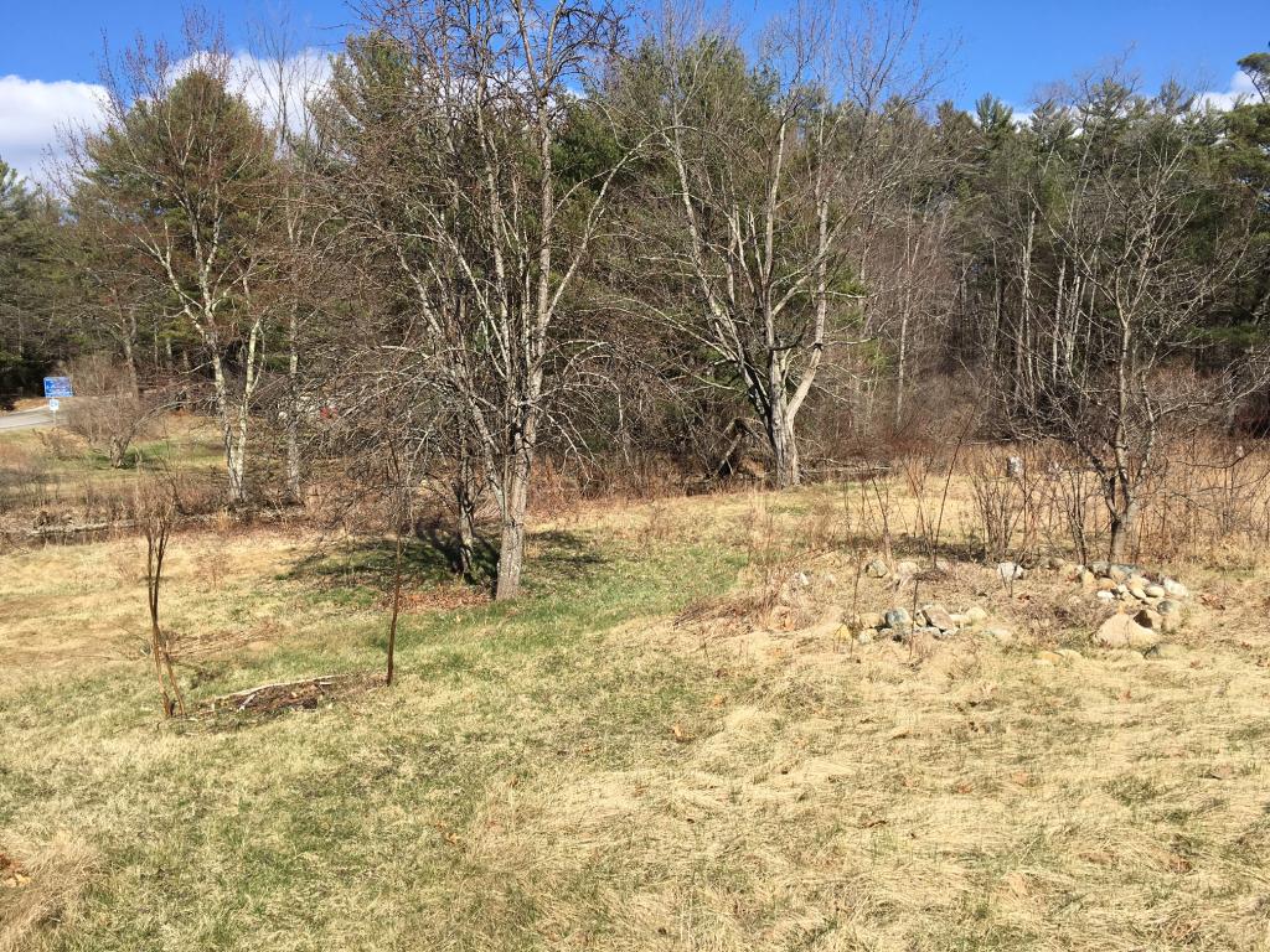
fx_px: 1064
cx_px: 635
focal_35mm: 29
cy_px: 476
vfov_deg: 48.2
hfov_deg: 61.7
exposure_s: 1/1202
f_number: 2.2
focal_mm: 4.15
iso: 25
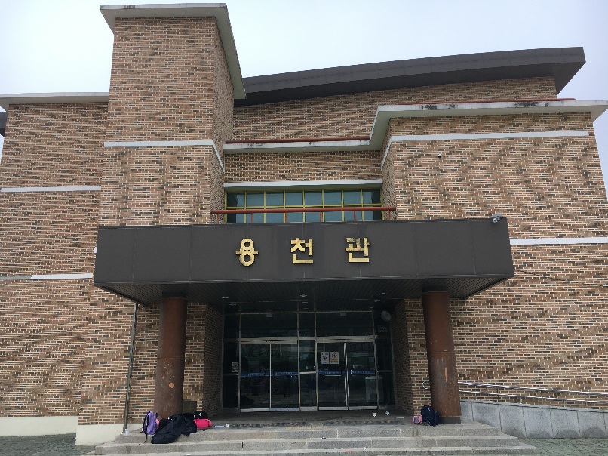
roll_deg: +1.3
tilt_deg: +15.8
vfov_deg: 48.2
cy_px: 228
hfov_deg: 61.7
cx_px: 304
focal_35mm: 29
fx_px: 509
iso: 25
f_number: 2.2
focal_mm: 4.15
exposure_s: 1/417
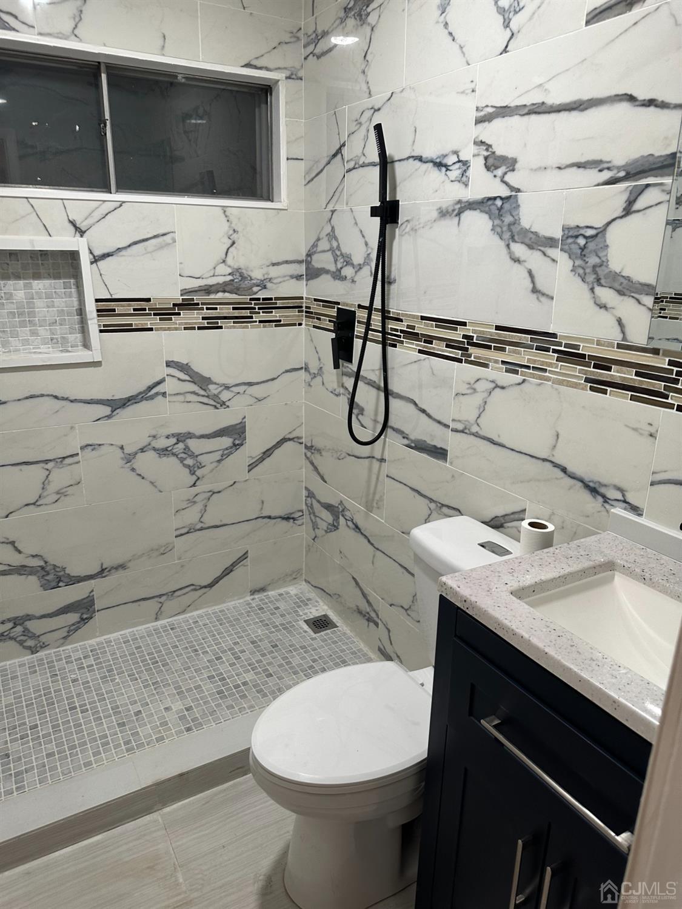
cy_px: 454
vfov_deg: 71.6
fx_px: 630
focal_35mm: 24
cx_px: 341
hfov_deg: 56.8
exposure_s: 1/60
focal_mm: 6.86
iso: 160
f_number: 1.78
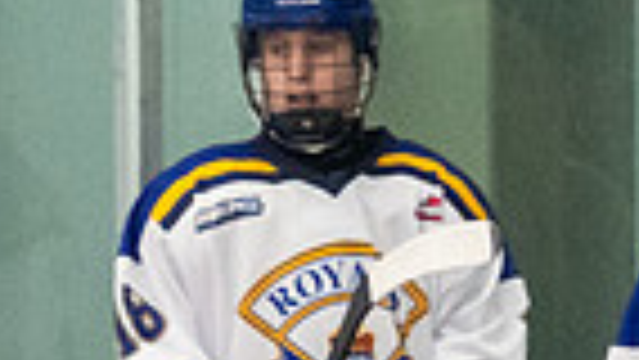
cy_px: 827
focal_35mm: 1447
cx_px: -543
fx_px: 24527
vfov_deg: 0.8
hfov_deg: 1.5
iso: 3200
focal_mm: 135
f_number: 2.8
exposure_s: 1/800
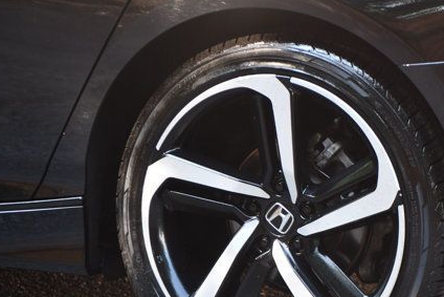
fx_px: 2924
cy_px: 188
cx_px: 292
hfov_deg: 8.7
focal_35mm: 237
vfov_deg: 5.8
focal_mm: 105
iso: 800
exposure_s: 1/250
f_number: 4.8
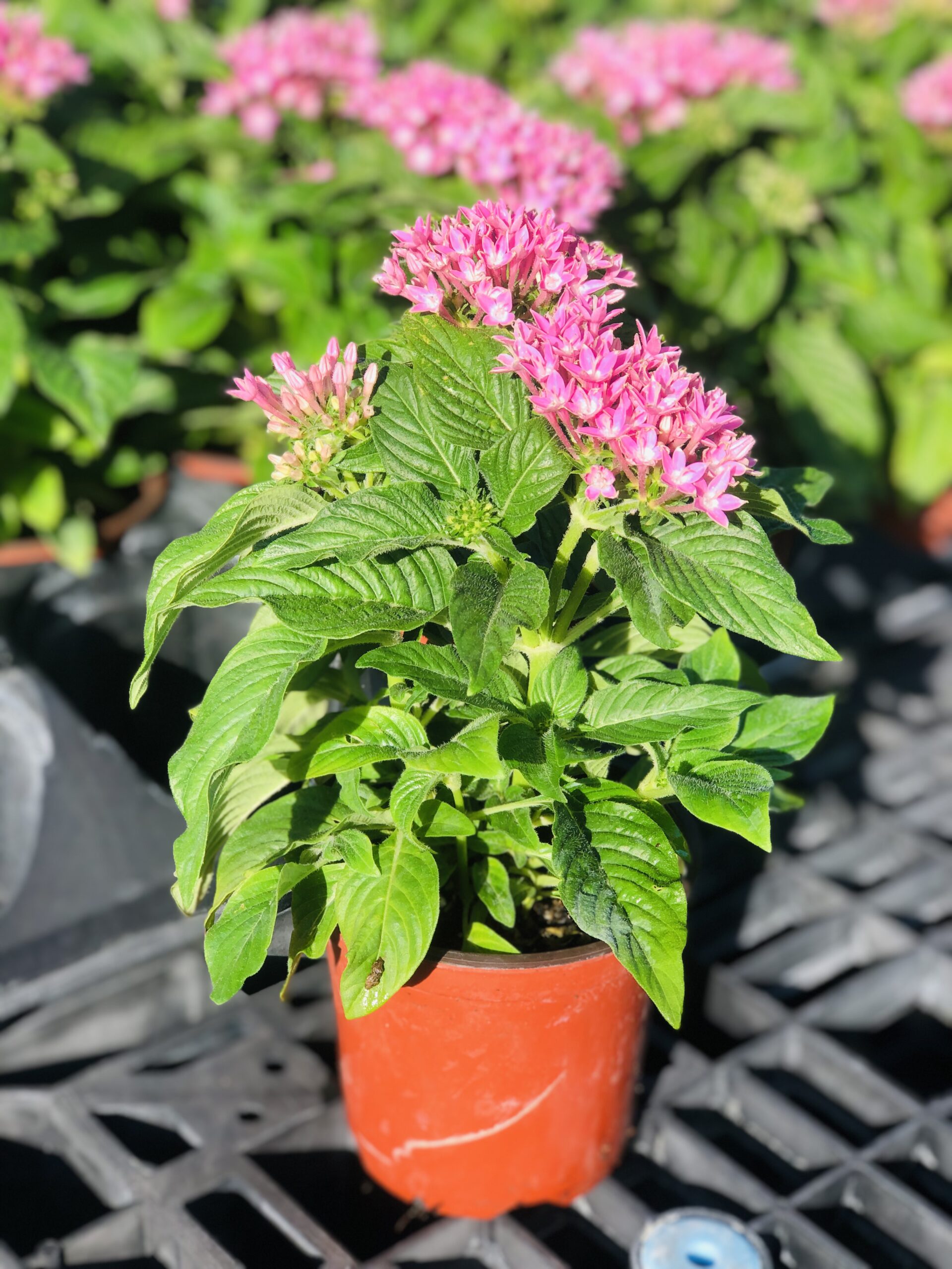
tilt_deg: -26.1
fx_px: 2090
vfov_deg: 33.8
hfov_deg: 25.7
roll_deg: -2.7
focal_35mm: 57
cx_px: 476
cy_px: 634
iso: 20
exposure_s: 1/410
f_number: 2.8
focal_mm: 6.6
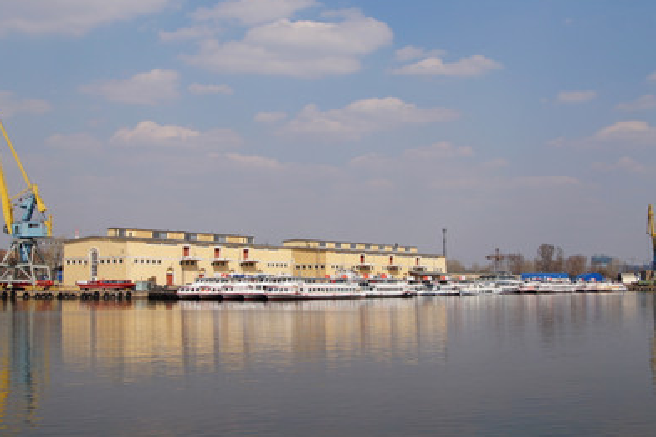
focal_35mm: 49
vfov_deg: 27.5
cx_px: 325
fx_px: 892
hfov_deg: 40.4
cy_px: 211
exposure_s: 1/250
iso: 100
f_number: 10
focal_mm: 20
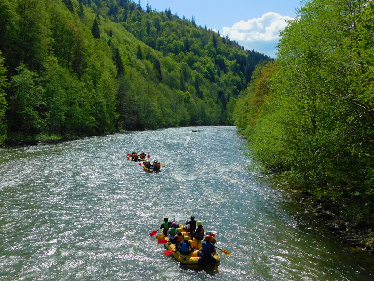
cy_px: 140
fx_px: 389
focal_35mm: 36
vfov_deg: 39.7
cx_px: 187
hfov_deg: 51.4
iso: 125
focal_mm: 6.3
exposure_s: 1/400
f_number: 7
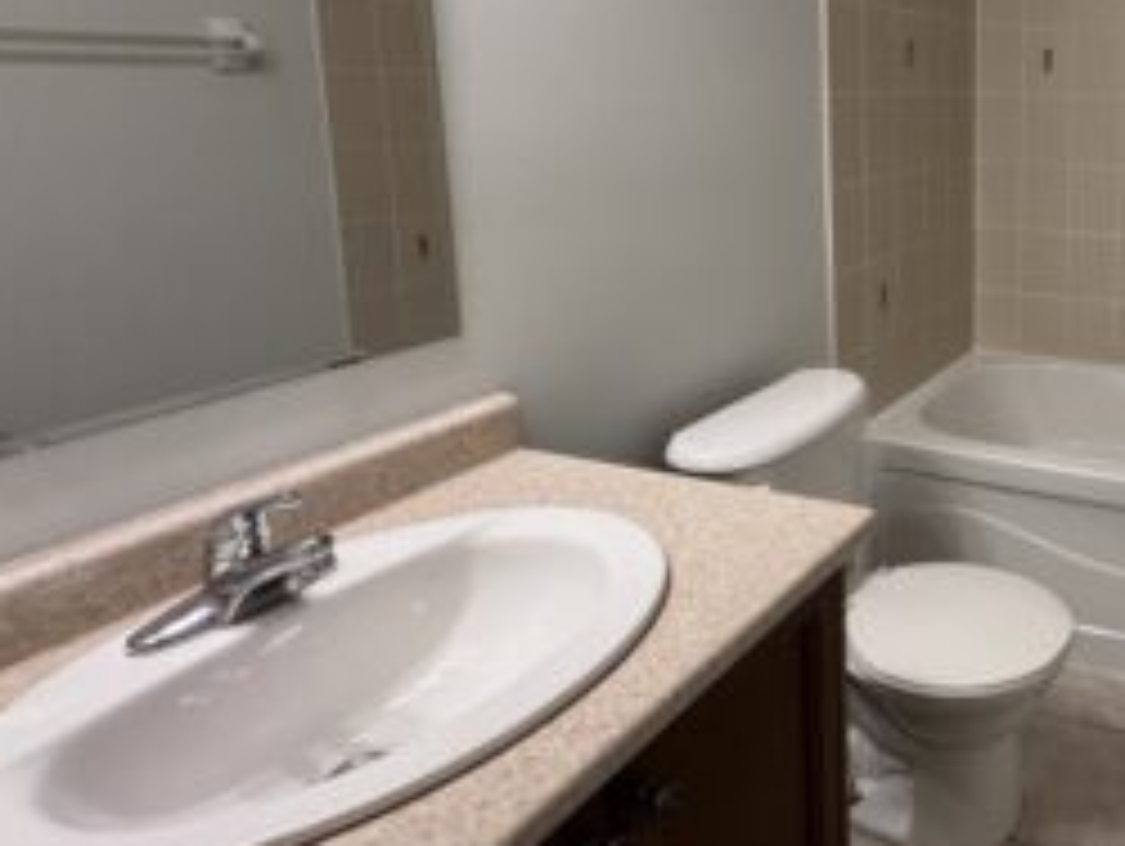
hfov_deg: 51.9
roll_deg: -1.9
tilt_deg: -10.3
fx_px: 911
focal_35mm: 28
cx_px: 1102
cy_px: 245
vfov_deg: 48.5
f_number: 2.2
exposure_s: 1/120
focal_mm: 2.22
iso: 320
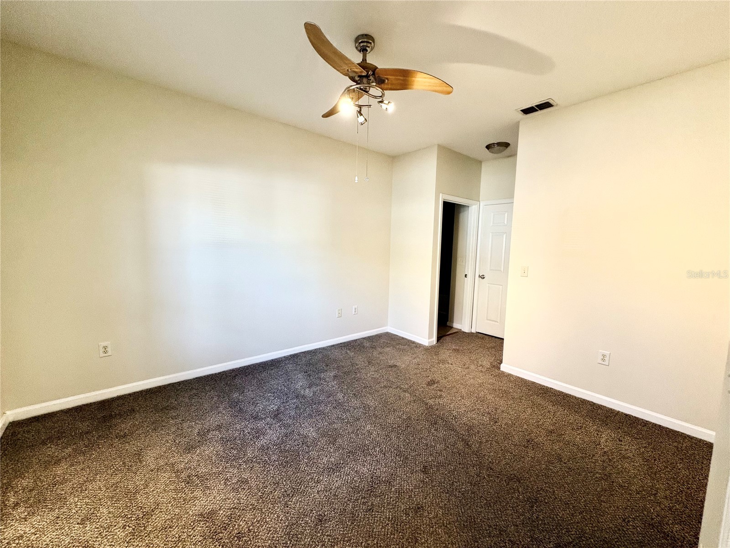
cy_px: 274
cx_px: 365
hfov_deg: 102.1
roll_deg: -0.5
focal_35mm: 14
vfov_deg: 85.7
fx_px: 295
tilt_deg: -5.4
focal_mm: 2.22
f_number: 2.2
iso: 400
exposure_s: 1/60
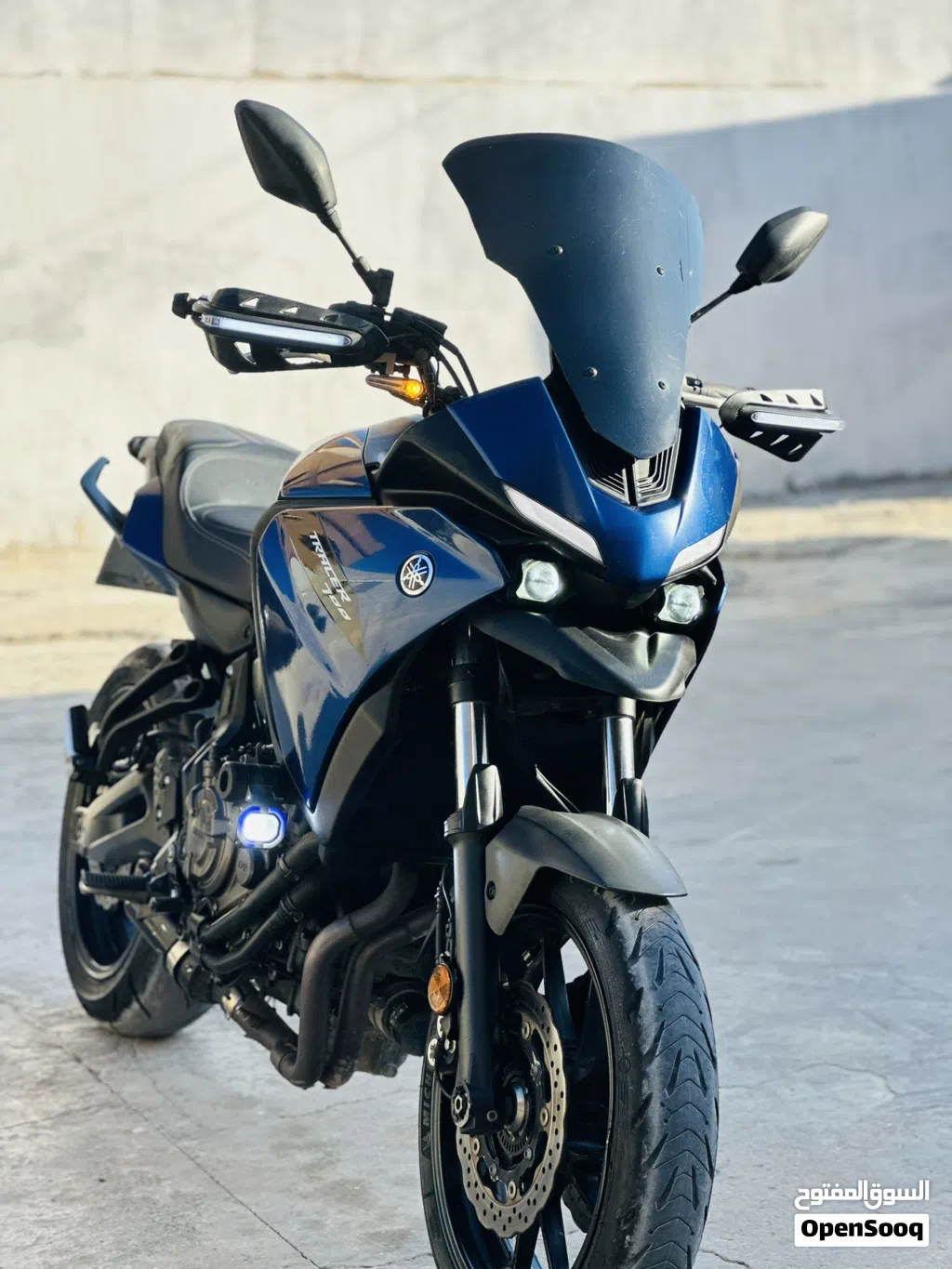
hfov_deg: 19.1
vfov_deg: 25.3
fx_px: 2823
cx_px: 476
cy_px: 634
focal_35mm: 77
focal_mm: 9
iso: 25
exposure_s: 1/233
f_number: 2.8
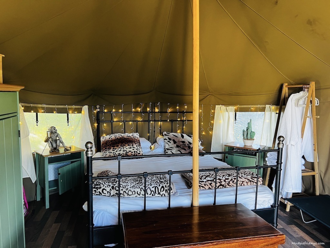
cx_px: 165
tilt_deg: -6.1
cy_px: 124
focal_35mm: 26
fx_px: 248
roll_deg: +0.7
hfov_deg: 67.3
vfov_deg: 53.1
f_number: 1.5
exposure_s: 1/60
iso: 160
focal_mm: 5.7
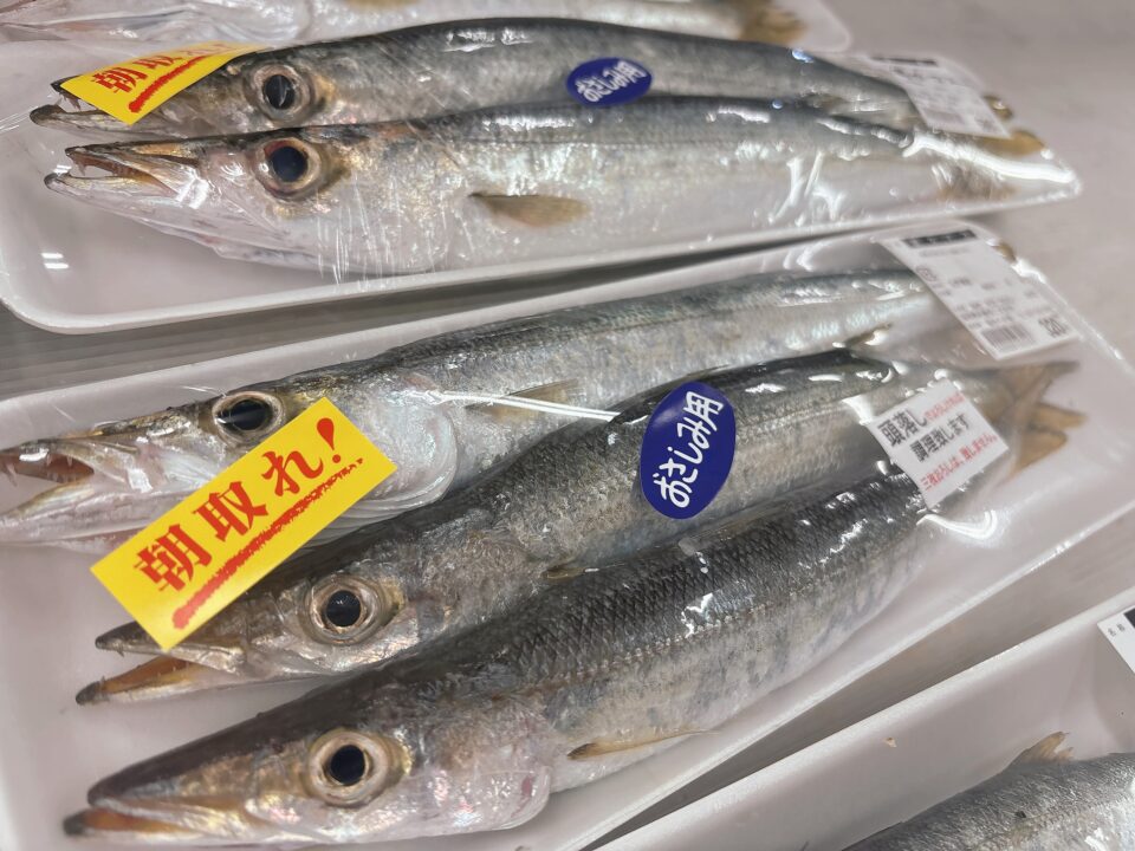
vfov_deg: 53.1
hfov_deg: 67.3
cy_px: 426
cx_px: 568
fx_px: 852
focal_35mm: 26
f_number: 1.6
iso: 100
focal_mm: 5.96
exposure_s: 1/120
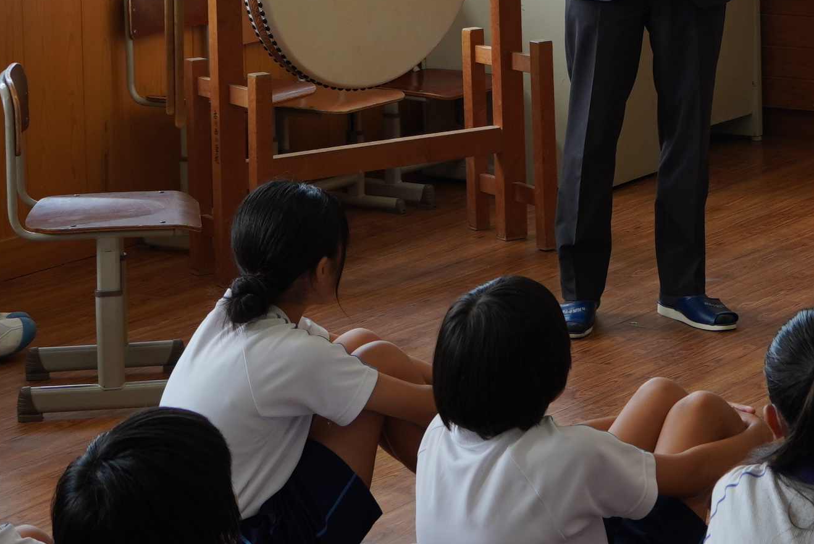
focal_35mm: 121
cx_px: 609
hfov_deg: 16.9
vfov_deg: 11.0
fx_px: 2729
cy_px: -251
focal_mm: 25
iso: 100
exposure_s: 1/80
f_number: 4.5
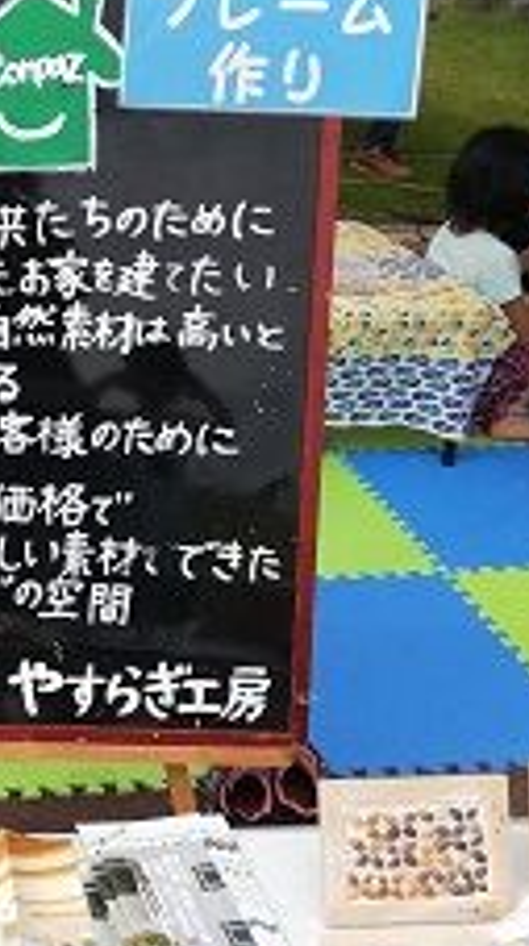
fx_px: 1252
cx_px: -75
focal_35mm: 50
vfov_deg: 41.4
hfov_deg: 22.3
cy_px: 492
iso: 50
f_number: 2.2
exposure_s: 1/894
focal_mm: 3.81
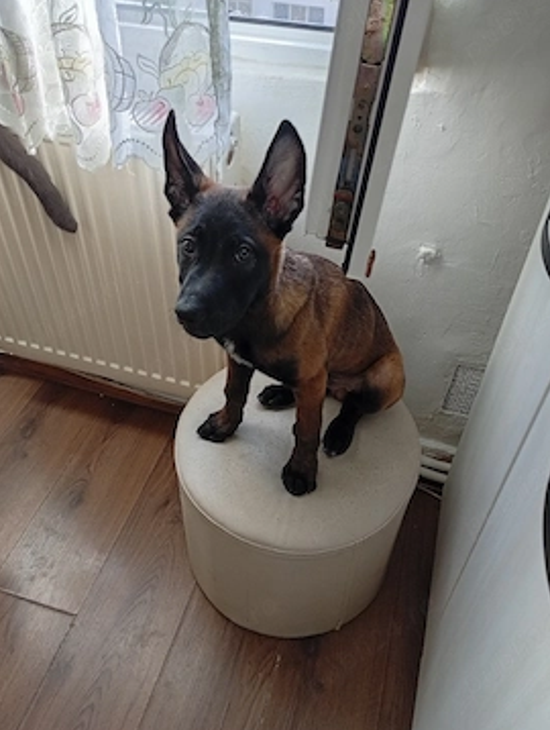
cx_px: 253
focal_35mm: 30
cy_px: 351
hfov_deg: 46.9
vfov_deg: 59.8
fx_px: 633
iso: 50
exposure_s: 1/50.3
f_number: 1.8
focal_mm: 3.84
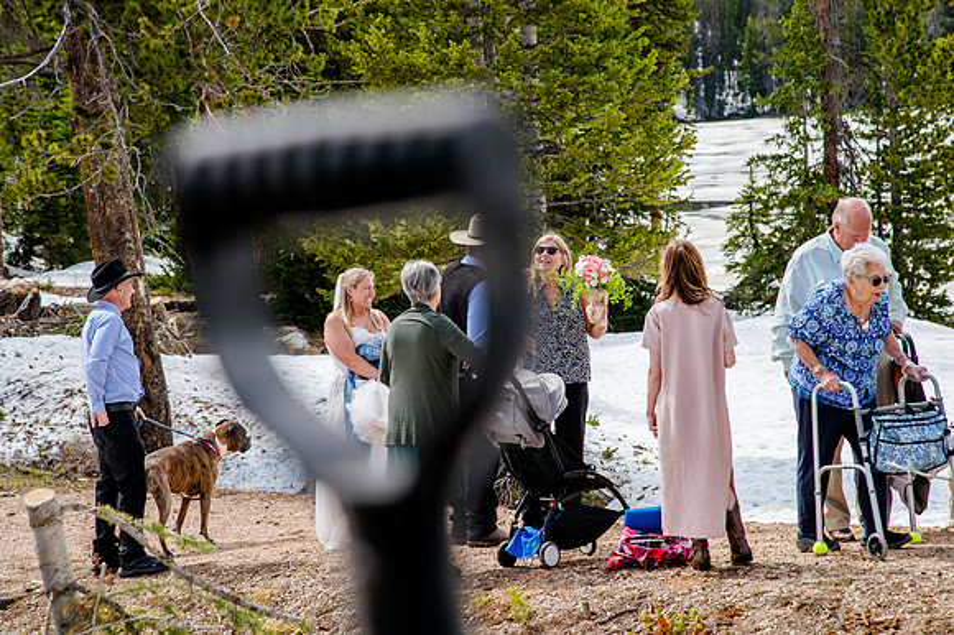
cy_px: 307
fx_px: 3010
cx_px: 461
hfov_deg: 18.0
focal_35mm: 114
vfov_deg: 12.0
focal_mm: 110
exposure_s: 1/320
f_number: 8
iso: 250
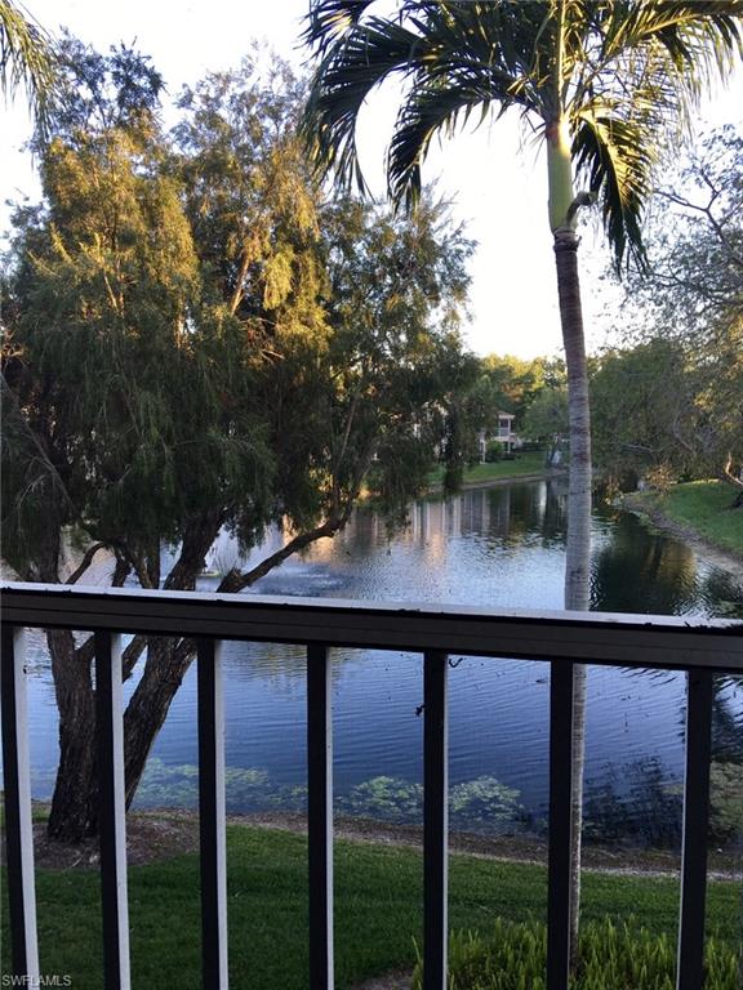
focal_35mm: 29
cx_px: 372
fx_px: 830
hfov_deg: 48.2
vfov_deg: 61.7
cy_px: 495
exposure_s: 1/60
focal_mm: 4.15
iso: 25
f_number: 2.2
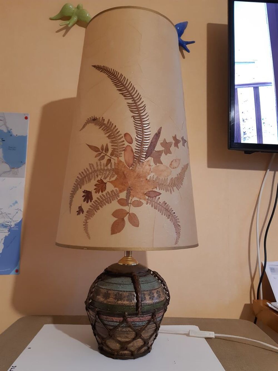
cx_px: 139
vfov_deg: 67.3
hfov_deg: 53.1
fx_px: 278
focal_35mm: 26
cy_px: 186
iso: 200
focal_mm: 3.92
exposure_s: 1/25
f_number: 1.7
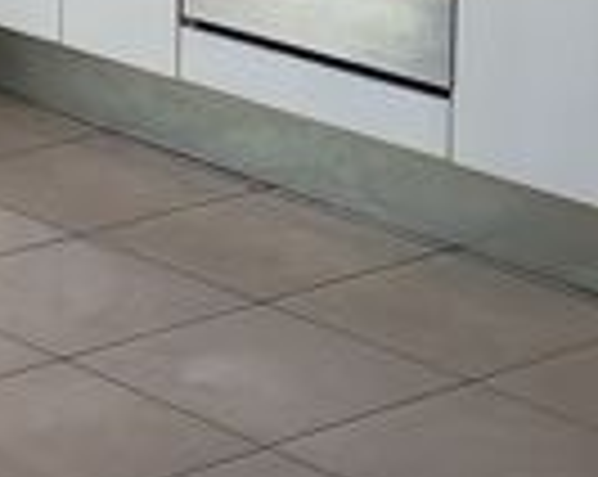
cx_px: -243
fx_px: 3110
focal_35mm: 176
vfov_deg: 8.5
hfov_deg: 10.7
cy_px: -256
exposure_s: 1/100
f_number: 1.75
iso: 141
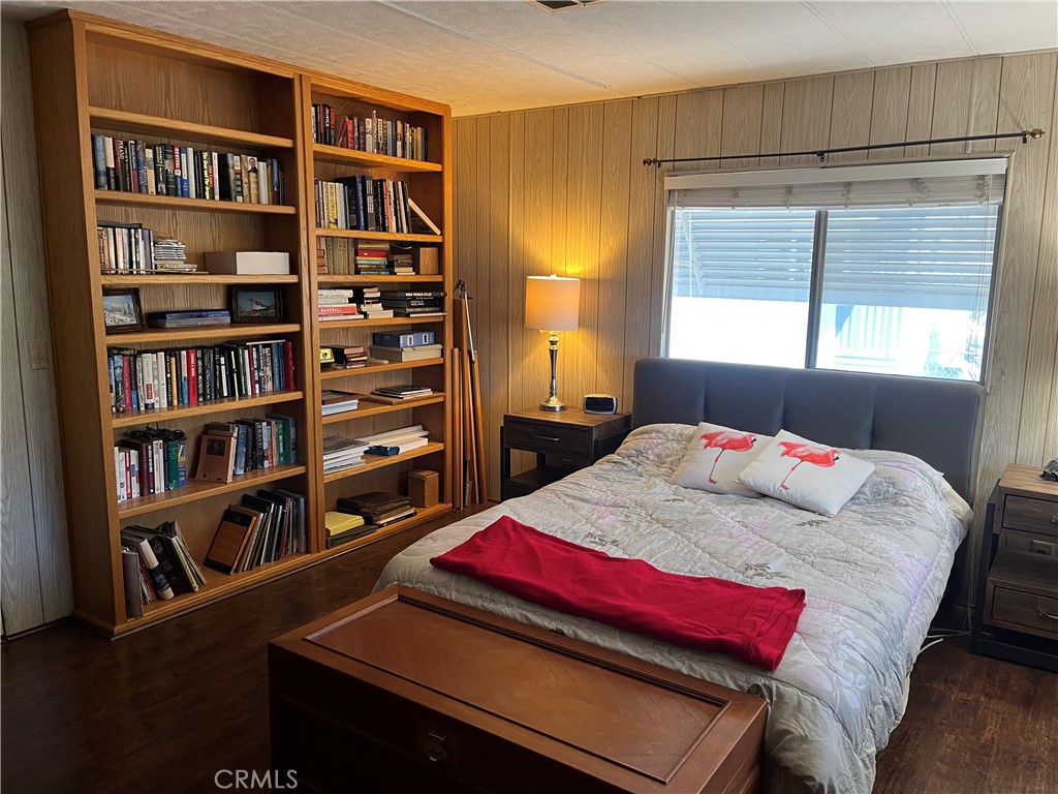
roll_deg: -0.5
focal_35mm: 26
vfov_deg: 53.1
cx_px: 529
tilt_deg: -8.8
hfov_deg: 67.3
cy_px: 397
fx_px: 795
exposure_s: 1/60
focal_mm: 5.1
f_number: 1.6
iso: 160
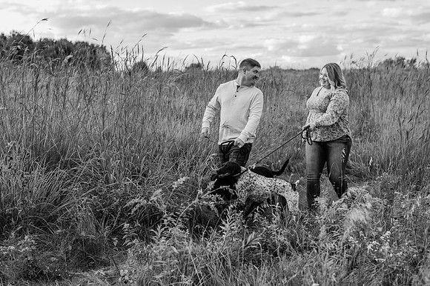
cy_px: 143
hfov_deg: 34.5
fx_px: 692
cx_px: 215
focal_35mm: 58
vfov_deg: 23.4
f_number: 3.5
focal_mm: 58
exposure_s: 1/400
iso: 250
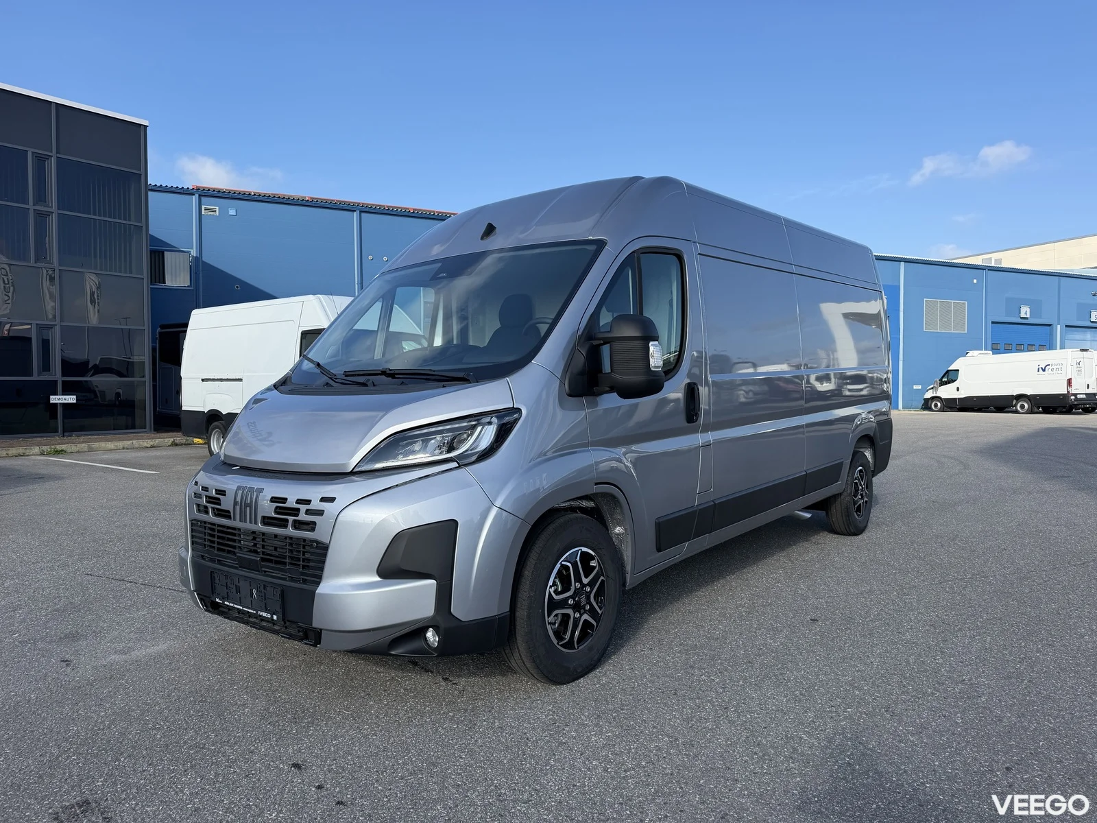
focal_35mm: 24
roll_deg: +0.1
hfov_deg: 71.6
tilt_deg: -3.4
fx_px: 761
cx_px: 548
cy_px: 412
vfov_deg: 56.8
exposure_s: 1/2703
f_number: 1.78
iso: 80
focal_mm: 6.76
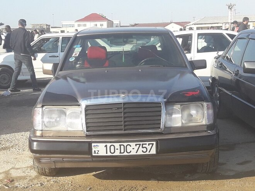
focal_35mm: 28
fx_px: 206
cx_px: 128
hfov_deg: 63.4
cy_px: 96
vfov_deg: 49.7
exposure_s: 1/897
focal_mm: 3.7
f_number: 1.9
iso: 40
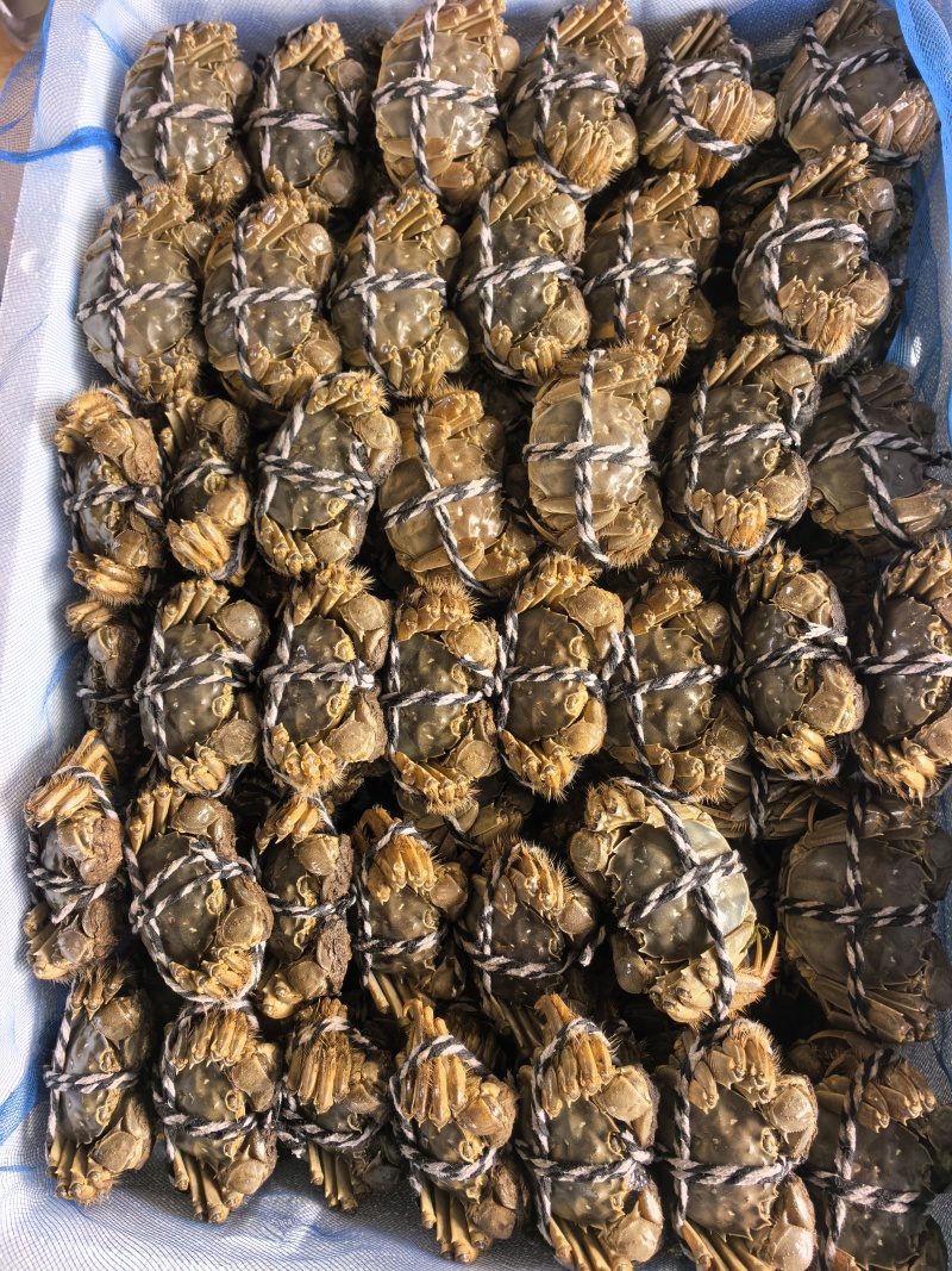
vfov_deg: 71.6
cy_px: 636
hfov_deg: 56.8
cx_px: 476
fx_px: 880
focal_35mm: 24
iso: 640
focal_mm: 5.75
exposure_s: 1/363
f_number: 2
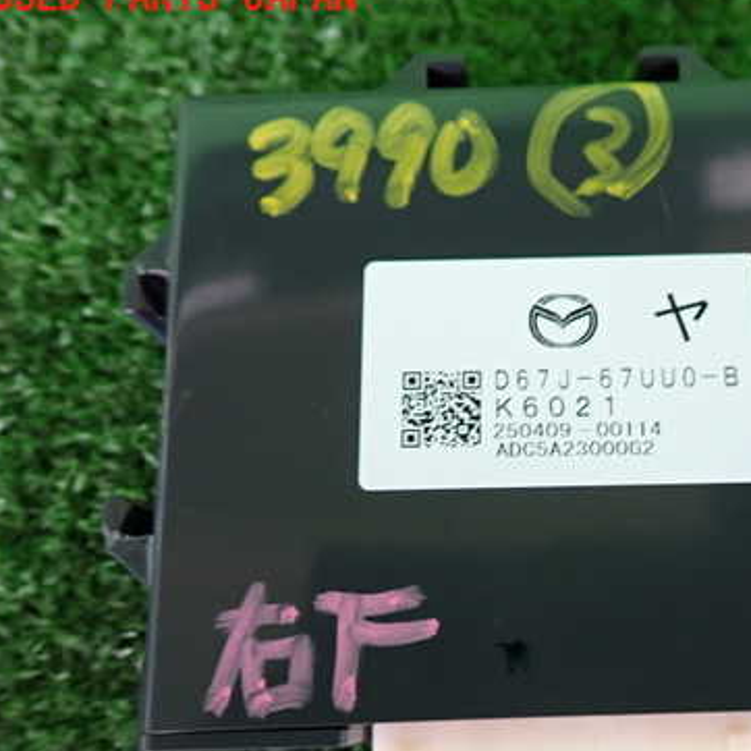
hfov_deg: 37.0
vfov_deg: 38.2
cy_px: 438
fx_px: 1080
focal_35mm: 44
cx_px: 602
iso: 320
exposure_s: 1/30
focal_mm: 5.4
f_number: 2.3
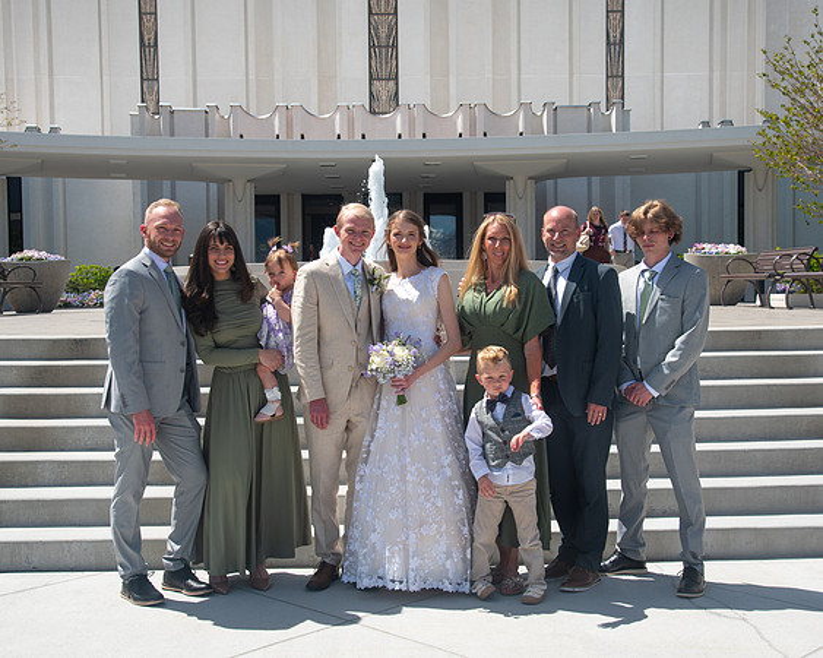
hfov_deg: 39.9
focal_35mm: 47
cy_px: 329
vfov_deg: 32.3
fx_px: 1134
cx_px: 412
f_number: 8
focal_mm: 40
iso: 100
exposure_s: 1/250
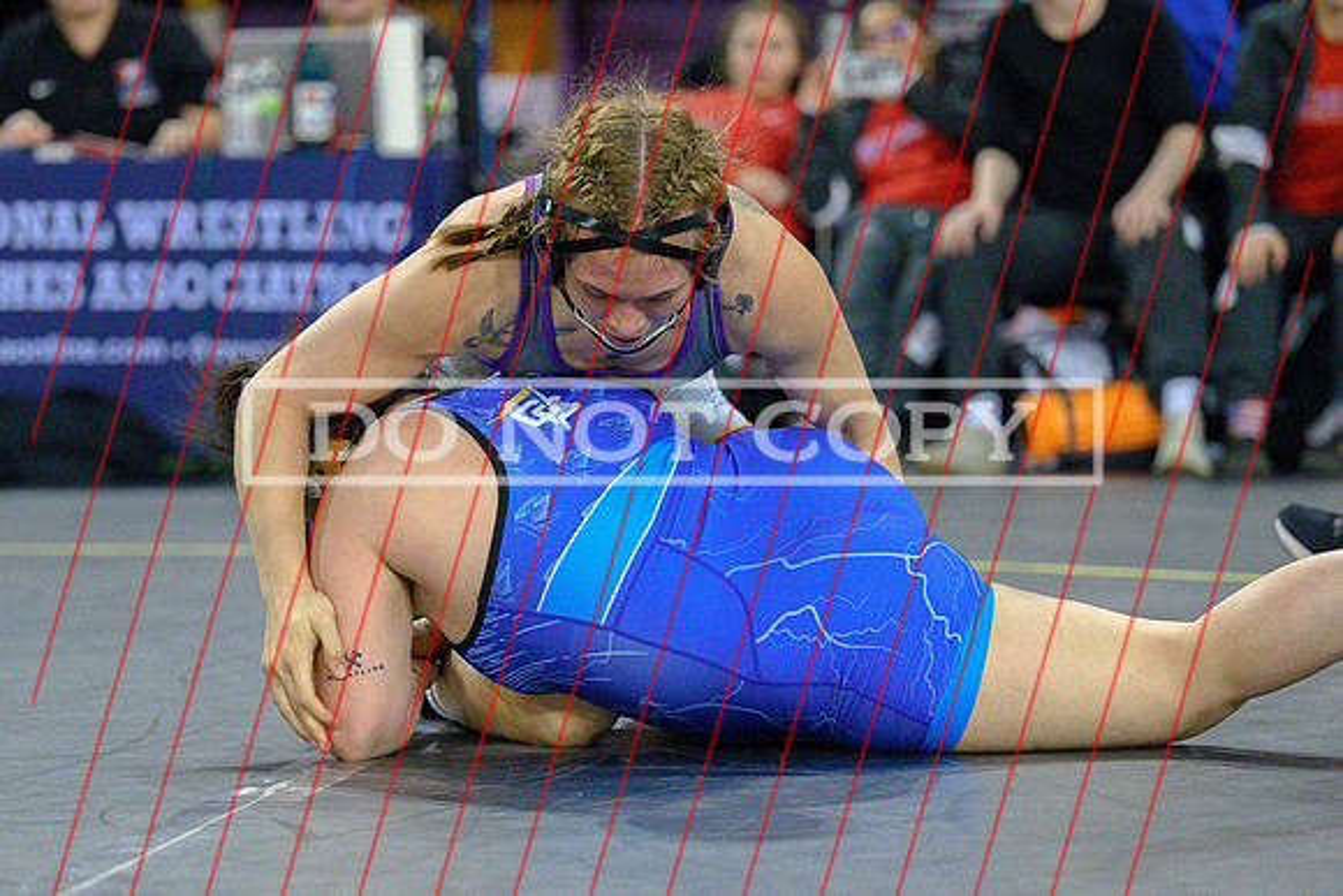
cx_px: 497
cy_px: 516
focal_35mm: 164
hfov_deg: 12.5
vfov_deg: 8.4
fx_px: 6117
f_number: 2.8
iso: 5600
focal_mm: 105
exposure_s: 1/640
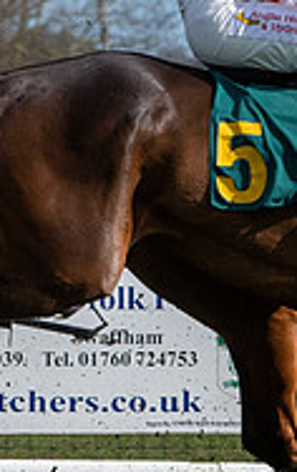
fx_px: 13944
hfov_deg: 1.2
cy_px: 159
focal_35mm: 1080
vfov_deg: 1.9
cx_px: 748
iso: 800
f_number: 9
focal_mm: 220
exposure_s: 1/2000
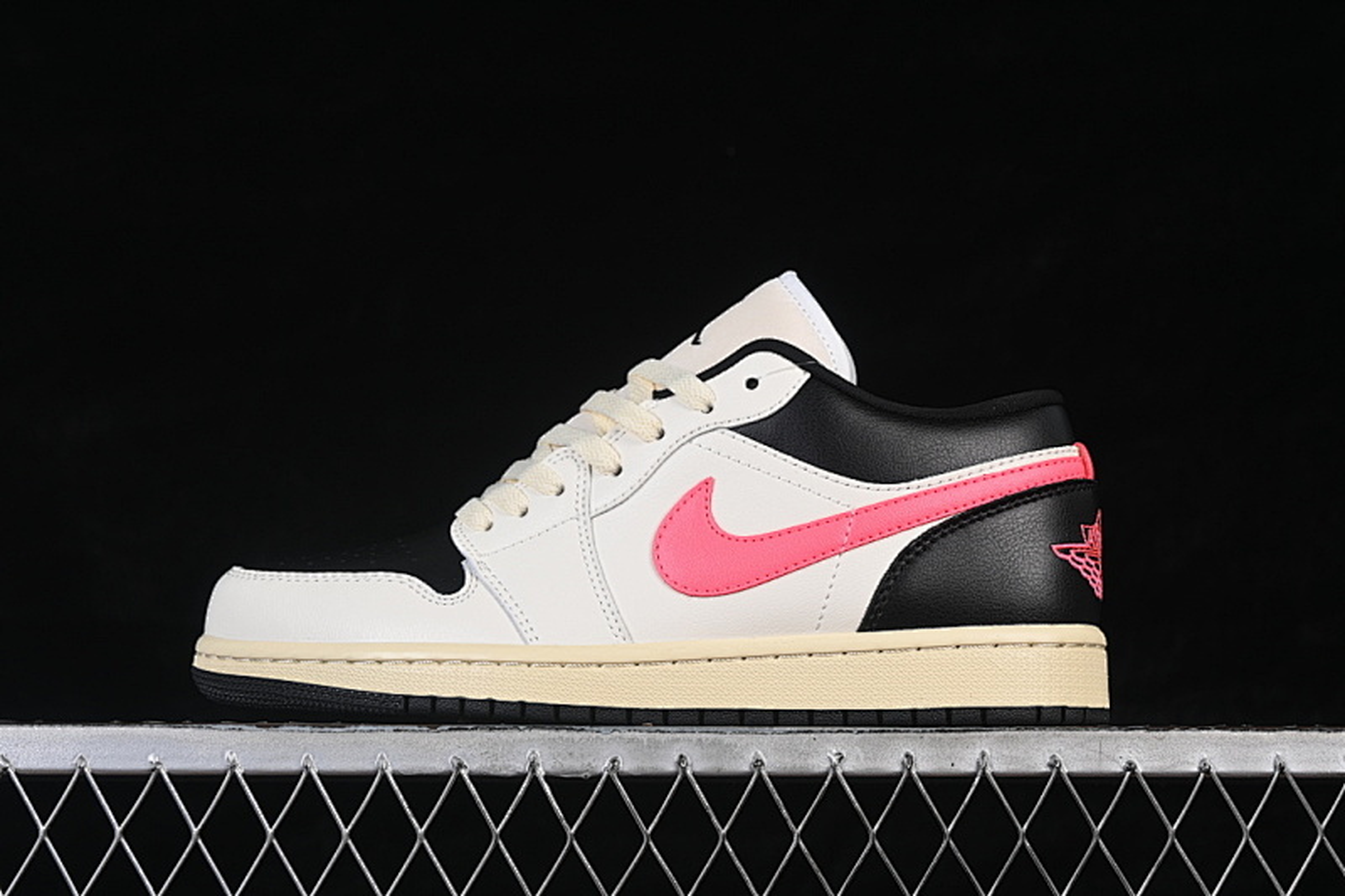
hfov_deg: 27.0
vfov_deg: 18.2
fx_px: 2801
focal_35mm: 75
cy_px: 448
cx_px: 672
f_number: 8
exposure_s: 1/80
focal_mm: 50
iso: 160
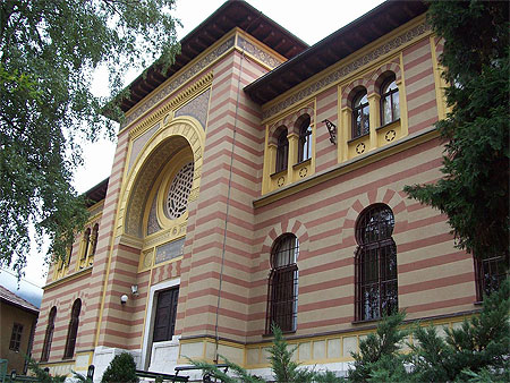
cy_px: 192
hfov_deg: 51.3
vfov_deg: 39.7
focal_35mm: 36
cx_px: 255
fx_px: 531
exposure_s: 1/161
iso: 80
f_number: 2.7
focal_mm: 6
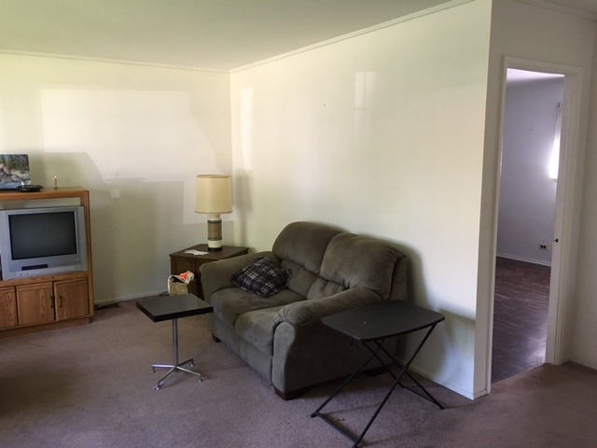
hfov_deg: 61.7
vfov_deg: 48.2
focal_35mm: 29
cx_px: 298
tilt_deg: -7.9
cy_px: 224
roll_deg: -1.1
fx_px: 500
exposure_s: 1/30
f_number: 2.2
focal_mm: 4.15
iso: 160
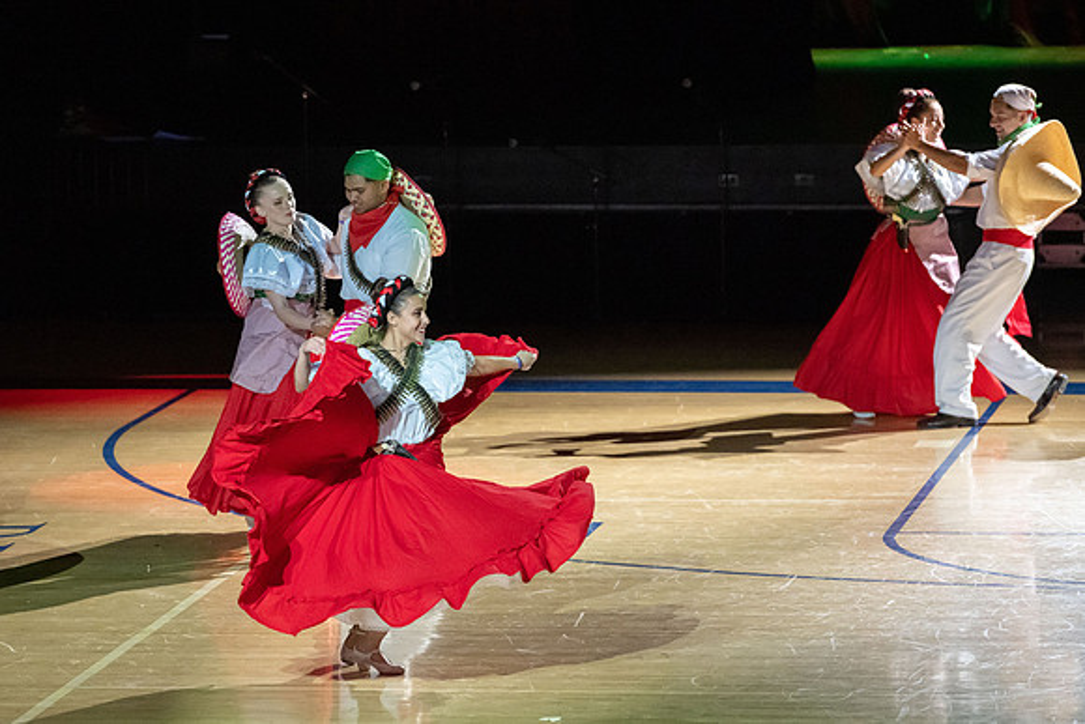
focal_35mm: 257
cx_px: 389
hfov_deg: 8.0
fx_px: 7737
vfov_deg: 5.4
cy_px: 319
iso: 5000
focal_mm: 200
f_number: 3.5
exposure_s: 1/800
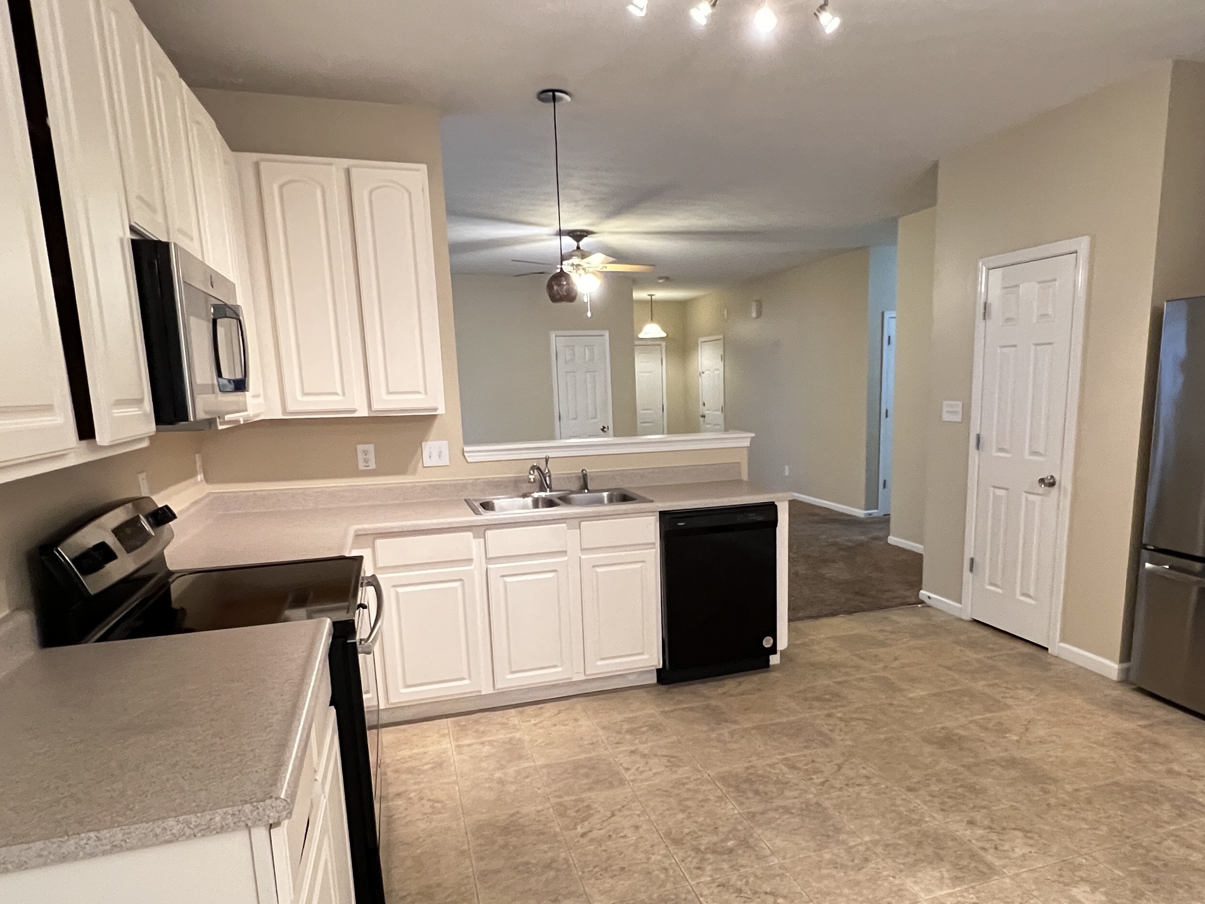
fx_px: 731
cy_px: 533
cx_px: 670
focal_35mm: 21
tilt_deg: -11.6
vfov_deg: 63.0
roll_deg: +1.4
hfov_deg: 78.7
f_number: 1.8
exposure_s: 1/40
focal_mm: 1.57
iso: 800
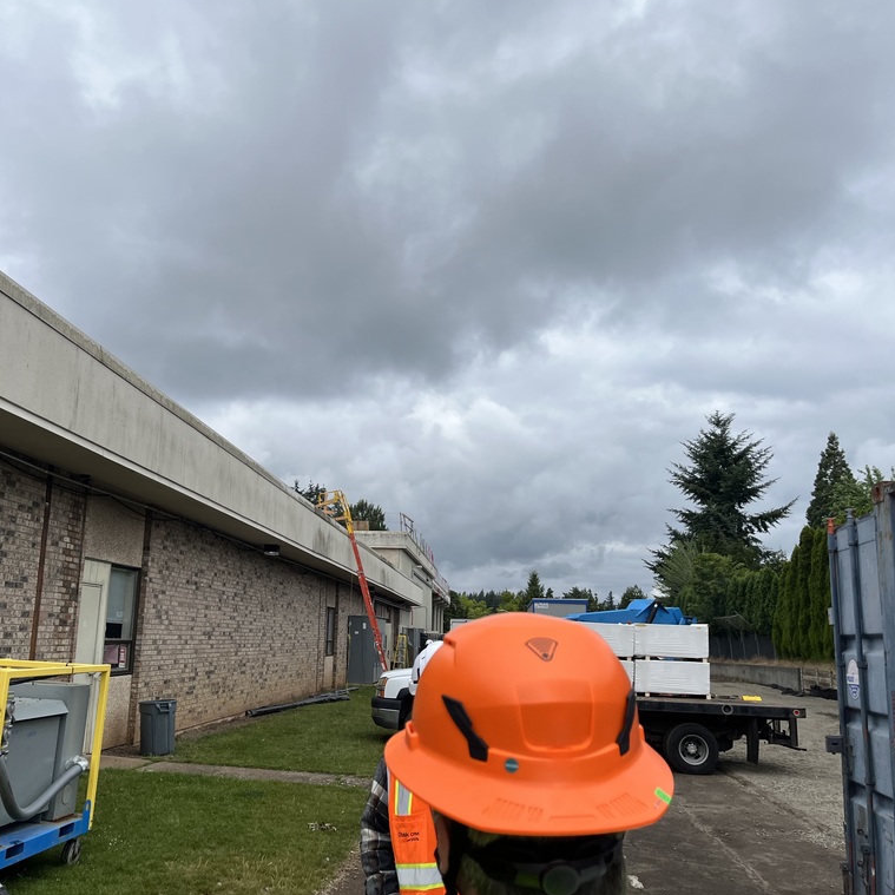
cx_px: 387
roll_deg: -2.3
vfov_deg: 52.5
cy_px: 446
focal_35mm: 31
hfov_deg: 52.4
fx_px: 907
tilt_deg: +16.0
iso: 50
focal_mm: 5.1
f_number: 1.6
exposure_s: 1/5076
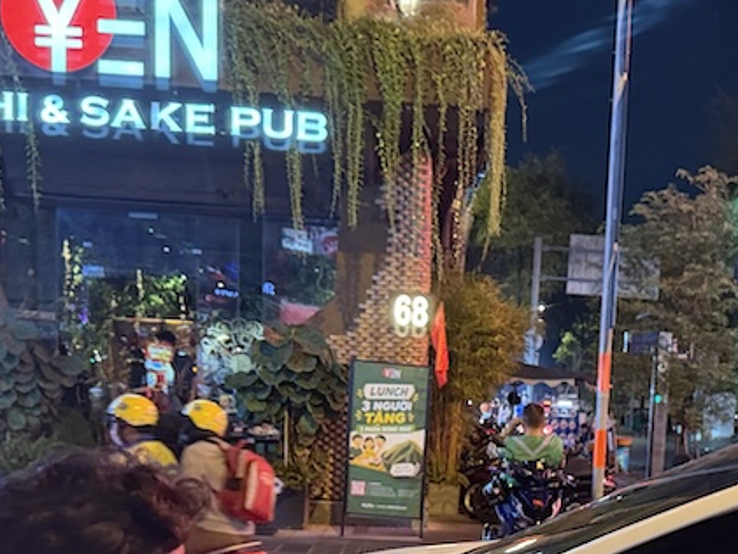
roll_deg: -2.5
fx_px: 1216
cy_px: 565
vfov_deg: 24.4
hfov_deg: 33.3
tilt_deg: -7.6
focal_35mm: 57
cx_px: 519
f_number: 1.78
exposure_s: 1/50
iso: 800
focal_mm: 6.76
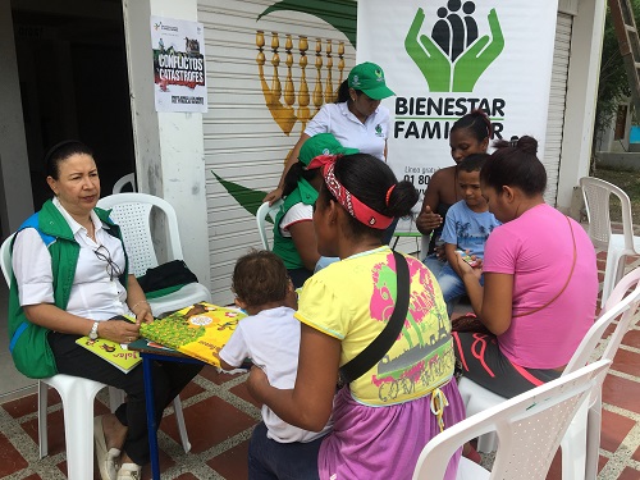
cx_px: 320
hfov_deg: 61.7
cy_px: 240
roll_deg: -0.1
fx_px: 536
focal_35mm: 29
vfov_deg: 48.2
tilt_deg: -12.2
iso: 25
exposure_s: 1/986
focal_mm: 4.15
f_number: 2.2
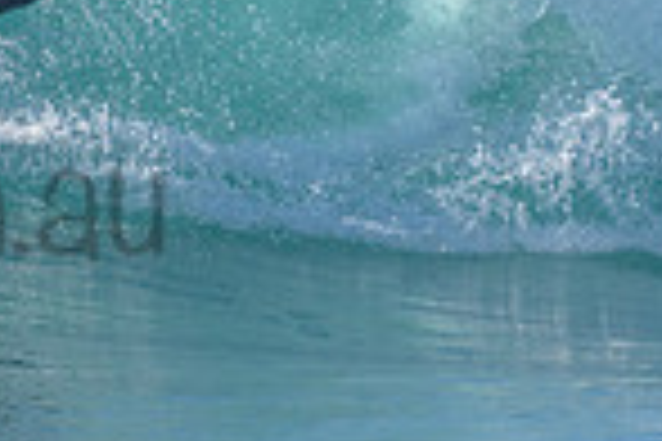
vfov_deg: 0.6
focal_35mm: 2411
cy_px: -15
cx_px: -16
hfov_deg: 0.9
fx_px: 44332
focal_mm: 500
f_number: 5.6
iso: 220
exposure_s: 1/2000
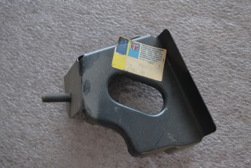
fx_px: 366
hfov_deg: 37.9
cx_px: 126
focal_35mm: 52
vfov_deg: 25.8
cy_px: 84
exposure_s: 1/20
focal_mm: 35
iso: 3200
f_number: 5
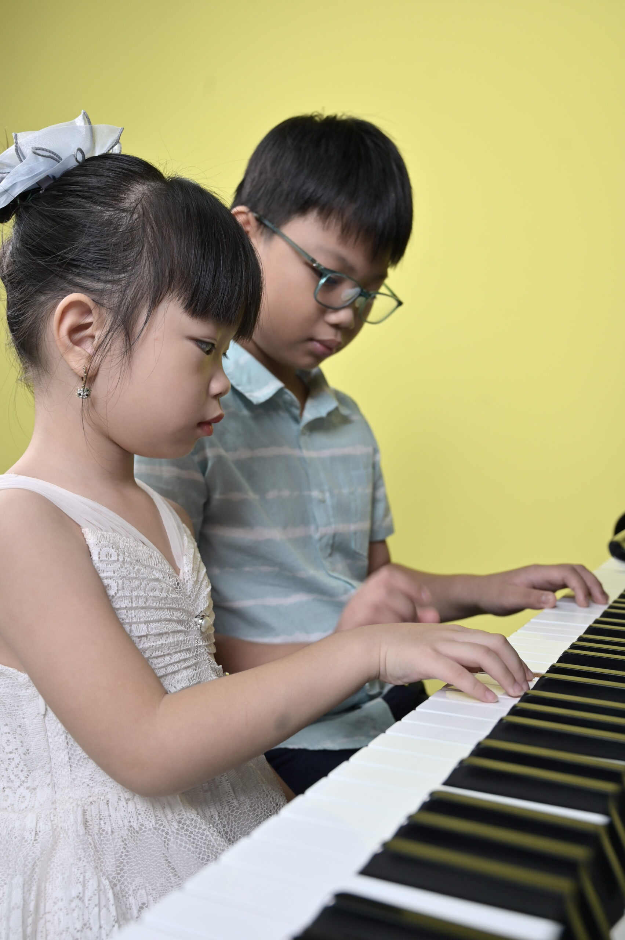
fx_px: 887
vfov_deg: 55.8
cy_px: 470
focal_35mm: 34
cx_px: 312
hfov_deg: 38.8
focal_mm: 34
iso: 320
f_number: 5
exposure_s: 1/100
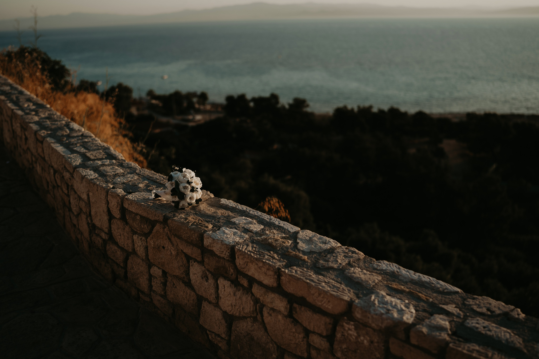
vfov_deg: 37.9
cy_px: 180
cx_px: 270
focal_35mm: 35
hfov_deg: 54.4
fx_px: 524
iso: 100
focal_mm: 35
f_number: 1.8
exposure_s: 1/1600
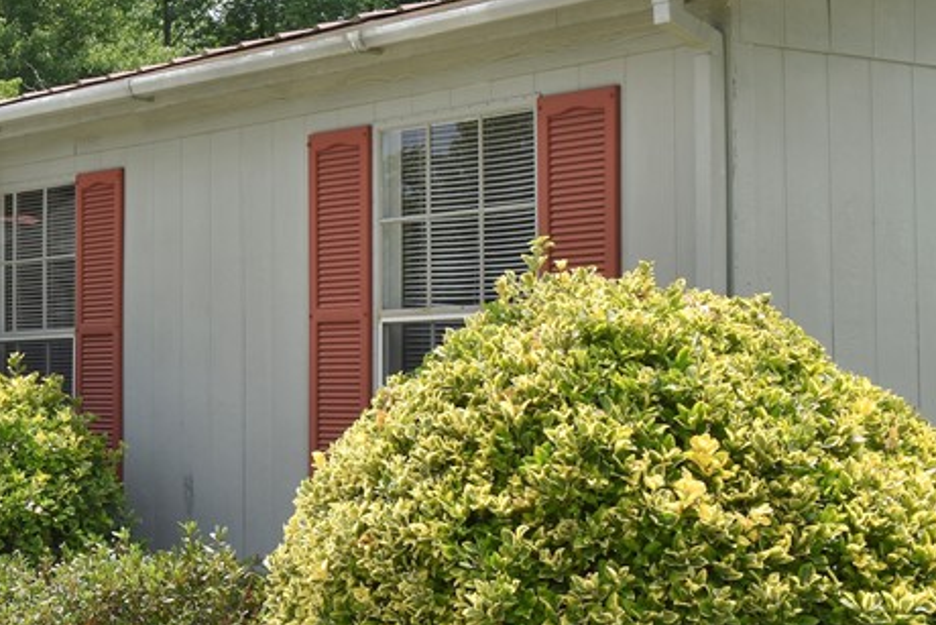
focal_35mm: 85
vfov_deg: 16.1
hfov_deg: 22.3
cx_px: -140
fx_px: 2211
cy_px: 305
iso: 100
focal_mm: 24
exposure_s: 1/320
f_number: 9
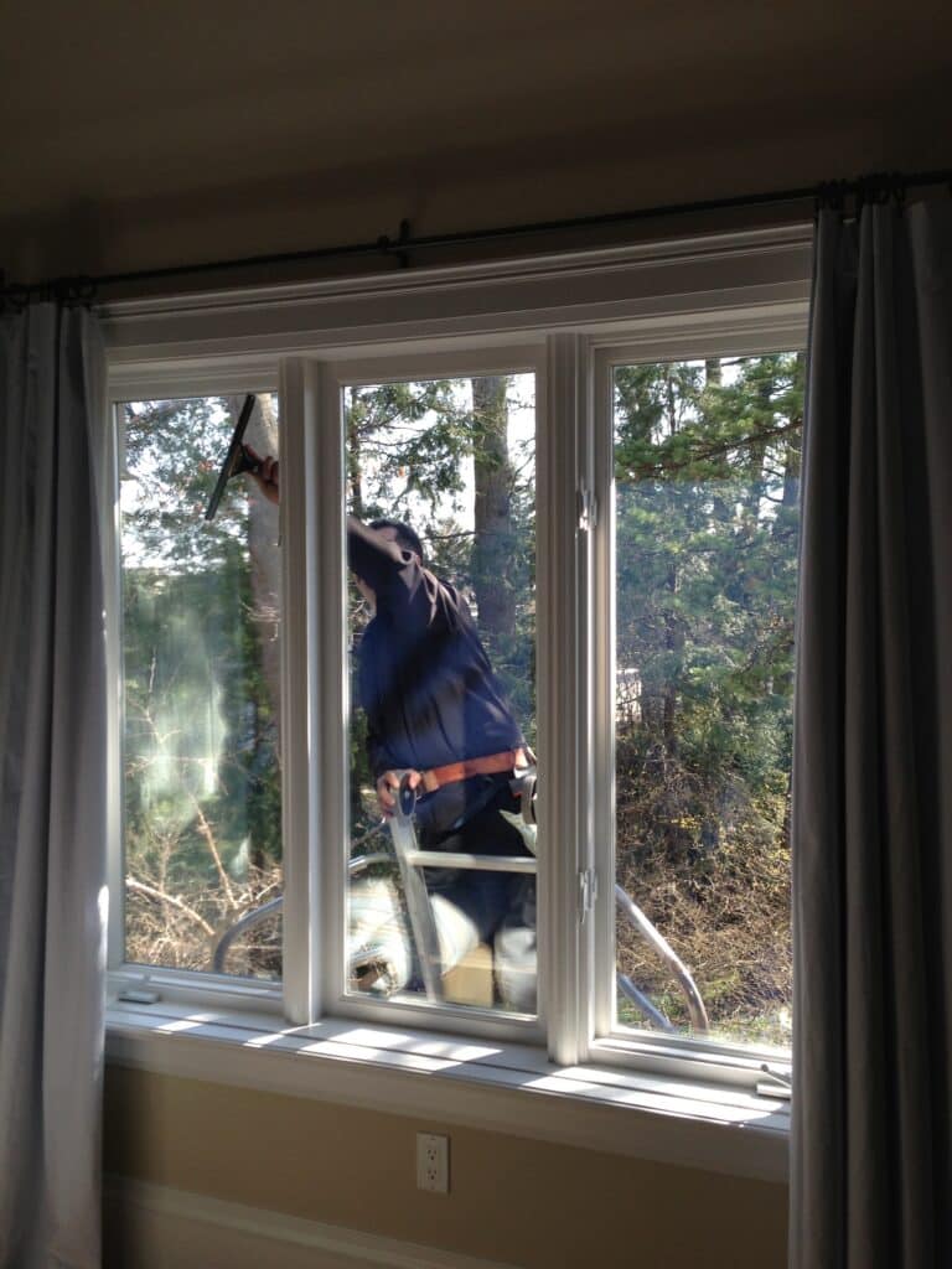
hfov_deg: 42.9
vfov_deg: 55.4
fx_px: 1210
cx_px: 476
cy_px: 634
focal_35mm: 33
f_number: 2.4
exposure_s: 1/146
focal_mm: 4.13
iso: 50
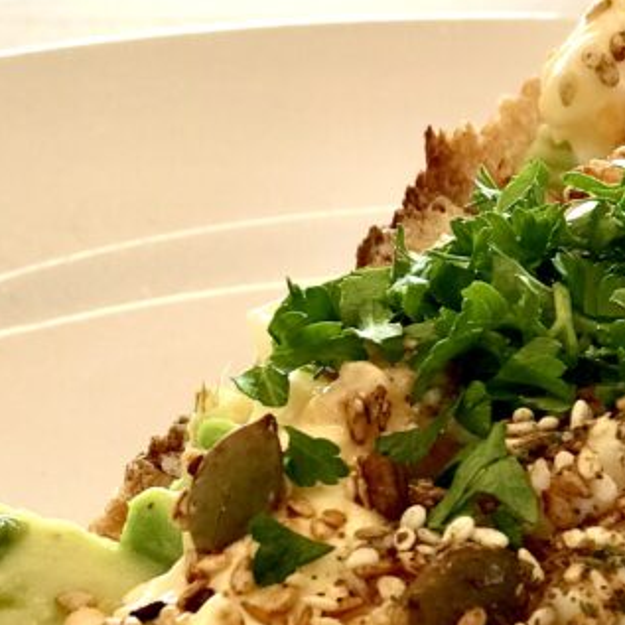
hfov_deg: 10.7
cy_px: 866
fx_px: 3330
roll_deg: +0.4
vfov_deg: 10.4
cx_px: 436
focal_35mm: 163
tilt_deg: -33.4
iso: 25
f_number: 2.8
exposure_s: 1/50
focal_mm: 6.6
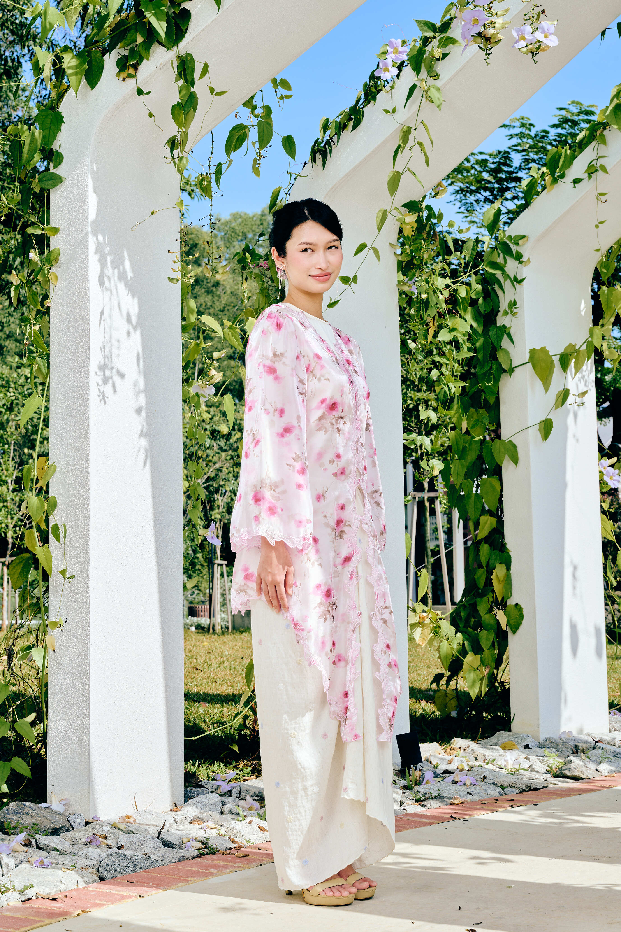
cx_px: 310
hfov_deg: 22.6
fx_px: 1552
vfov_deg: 33.4
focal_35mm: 60
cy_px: 466
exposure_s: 1/125
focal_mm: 60
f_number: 10
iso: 125
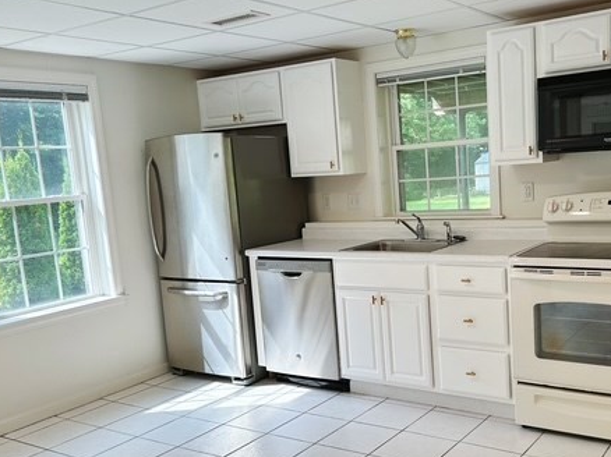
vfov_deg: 37.6
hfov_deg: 48.7
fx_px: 670
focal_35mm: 38
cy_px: 262
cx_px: 364
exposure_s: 1/290
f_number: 1.5
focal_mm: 5.7
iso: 40
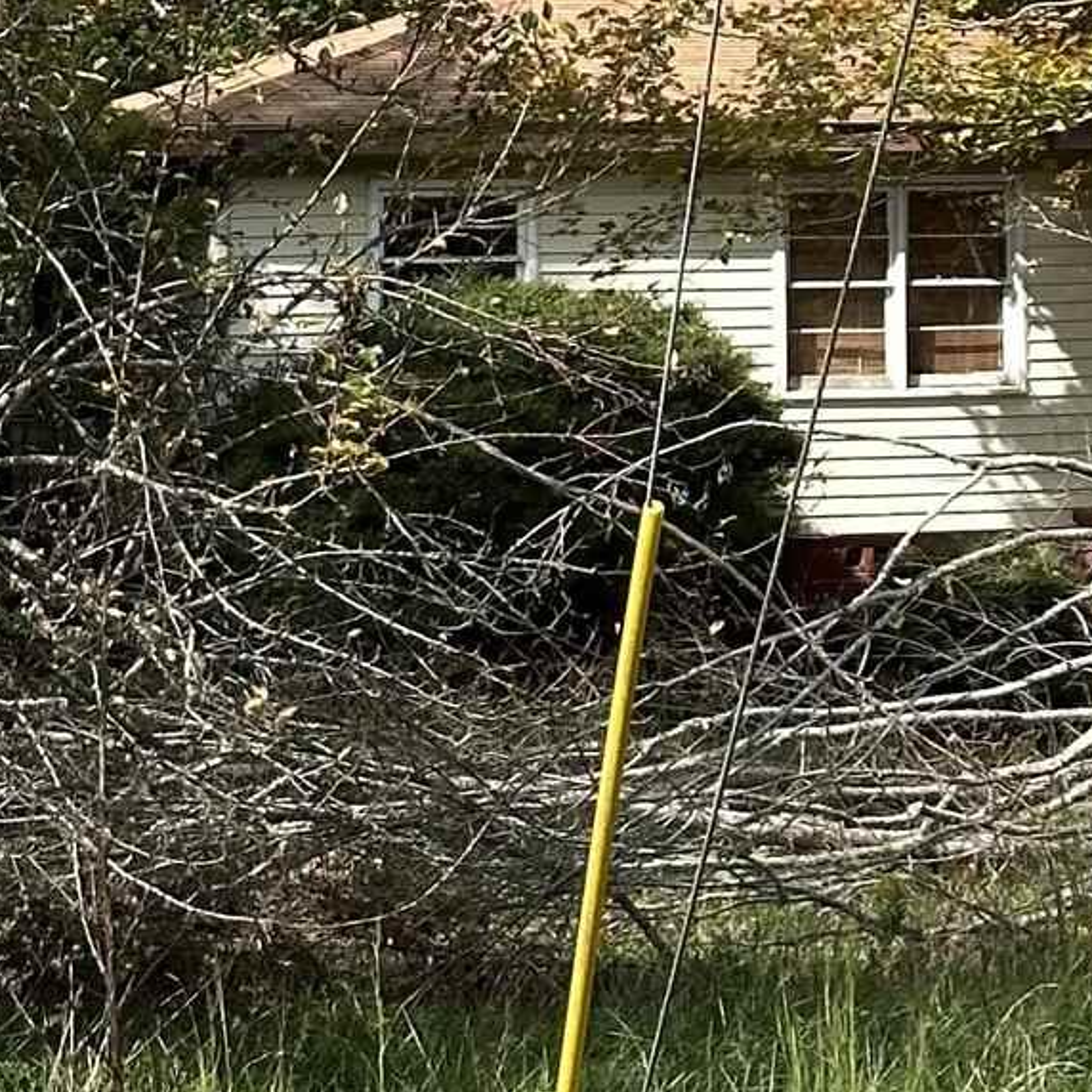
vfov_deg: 10.1
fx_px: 6103
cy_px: -155
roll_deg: +1.7
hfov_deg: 10.2
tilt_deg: +6.2
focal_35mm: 171
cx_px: 1058
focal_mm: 6.86
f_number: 1.78
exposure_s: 1/2410
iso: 64
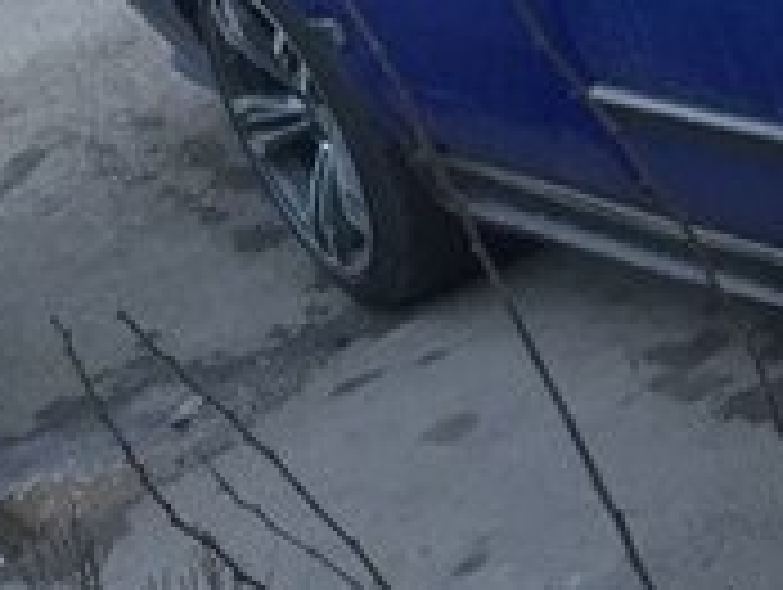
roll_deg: +16.2
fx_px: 2492
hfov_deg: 15.9
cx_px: 1274
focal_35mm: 110
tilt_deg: -18.2
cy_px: -327
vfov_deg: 12.7
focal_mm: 4.15
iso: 100
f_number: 2.2
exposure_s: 1/33
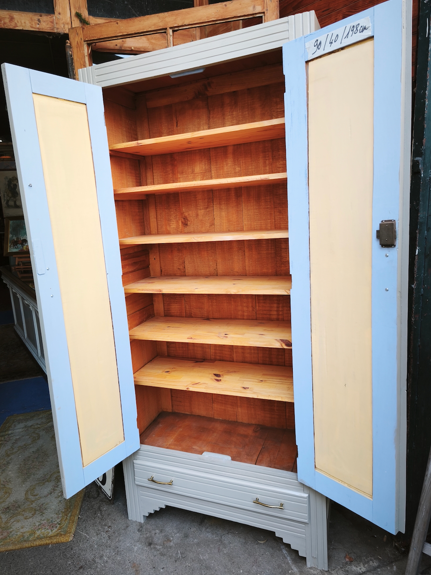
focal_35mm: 24
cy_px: 278
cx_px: 208
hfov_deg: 56.8
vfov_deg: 71.6
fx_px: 398
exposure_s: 1/155
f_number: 1.7
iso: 50
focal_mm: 5.35
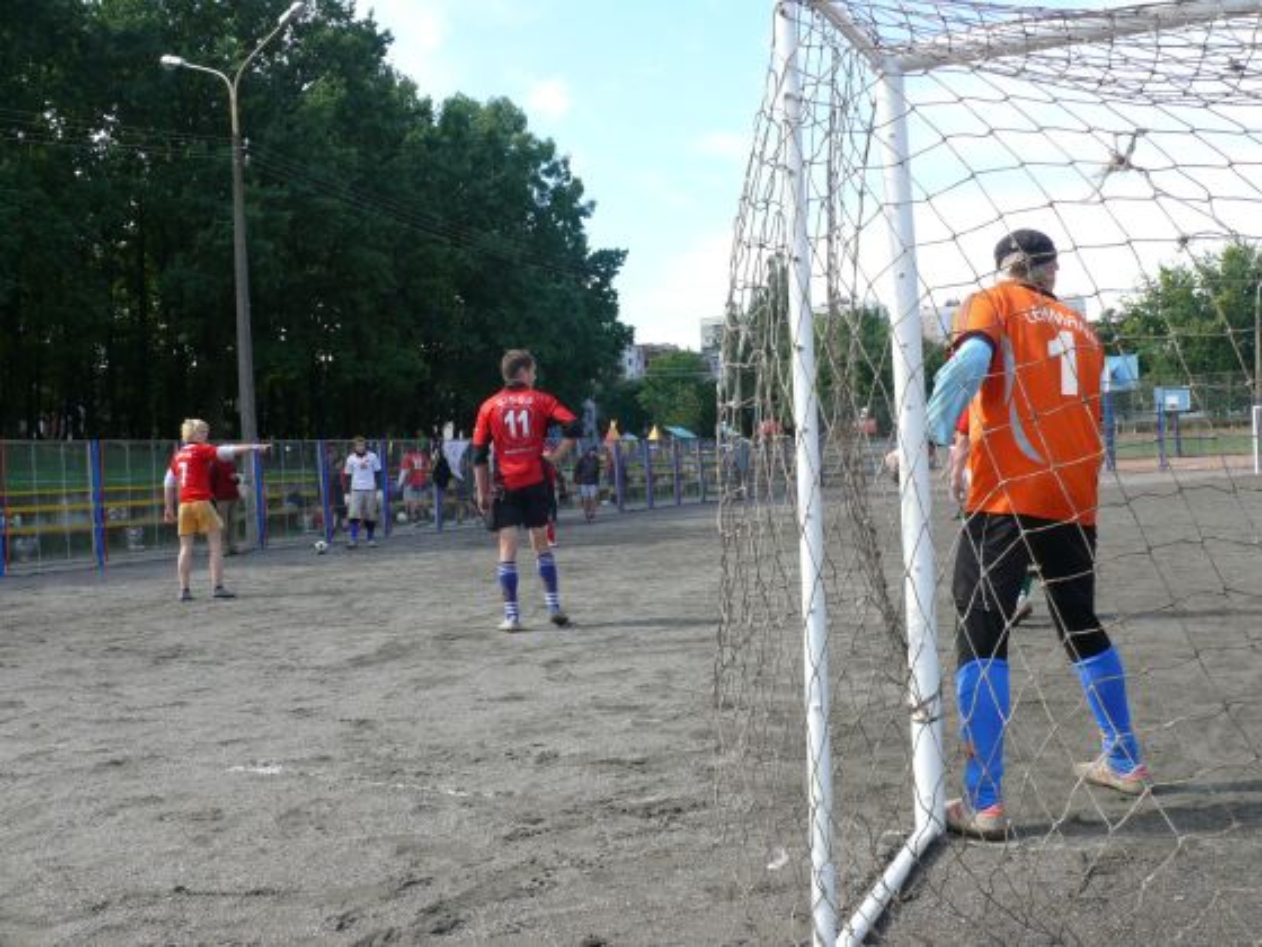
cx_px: 631
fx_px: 1276
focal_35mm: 35
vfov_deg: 40.7
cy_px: 474
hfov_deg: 52.6
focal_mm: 7.4
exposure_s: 1/200
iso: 100
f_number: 5.6
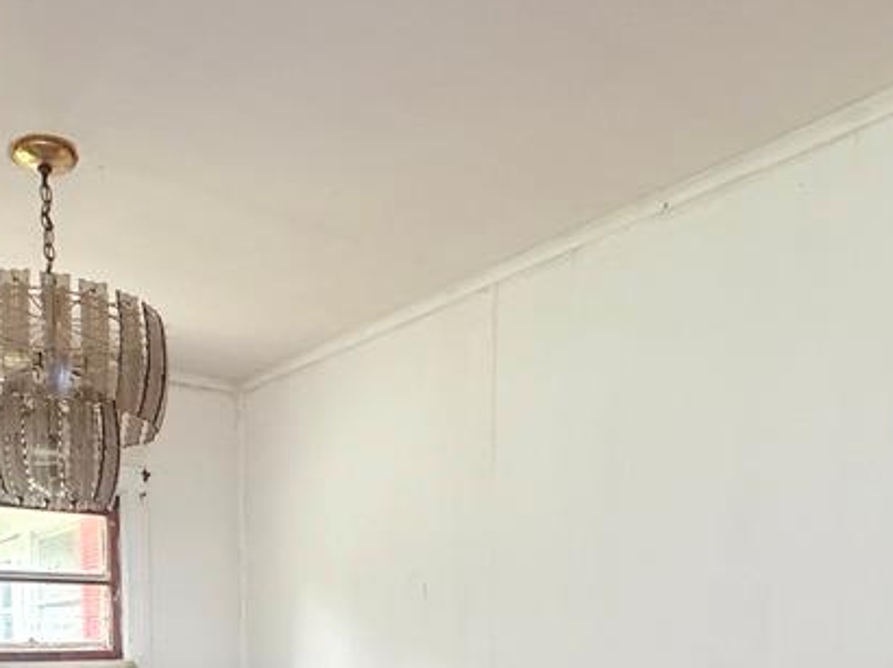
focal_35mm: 35
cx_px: 255
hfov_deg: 51.0
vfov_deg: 35.3
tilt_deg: -4.7
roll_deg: +0.5
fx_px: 902
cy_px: 722
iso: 400
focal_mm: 2.22
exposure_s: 1/60
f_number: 2.2
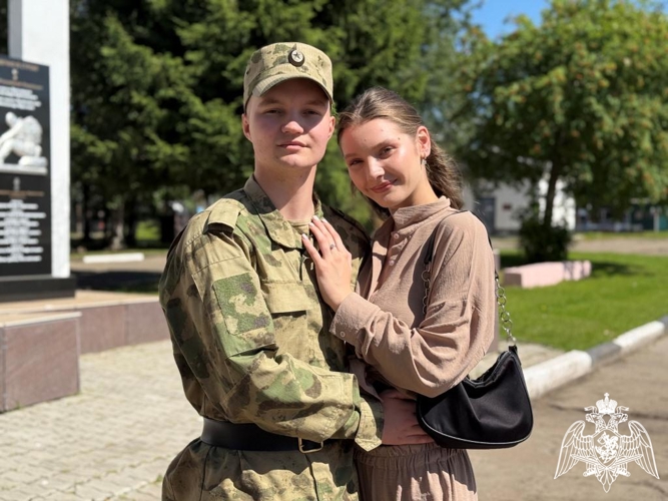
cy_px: 250
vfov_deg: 30.3
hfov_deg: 39.7
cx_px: 334
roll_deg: -0.6
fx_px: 926
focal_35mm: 48
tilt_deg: -1.4
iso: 80
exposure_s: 1/4878
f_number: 1.78
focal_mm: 6.76
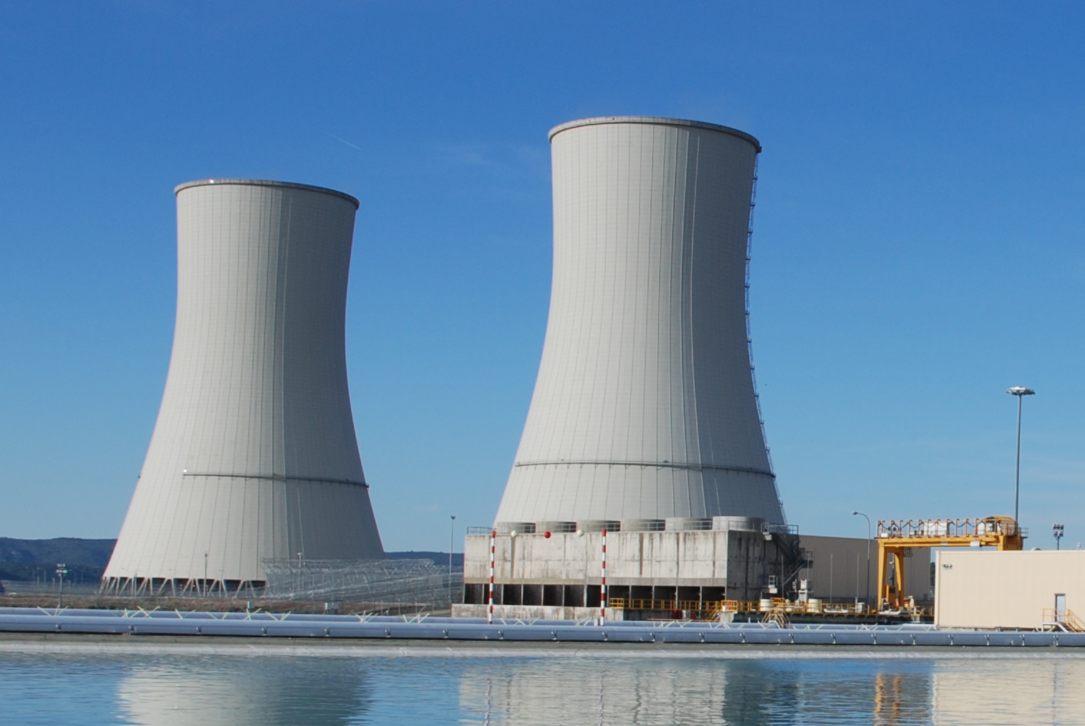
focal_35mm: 69
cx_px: 995
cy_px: 489
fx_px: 2082
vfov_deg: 19.7
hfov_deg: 28.0
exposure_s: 1/250
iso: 100
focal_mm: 18
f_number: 8
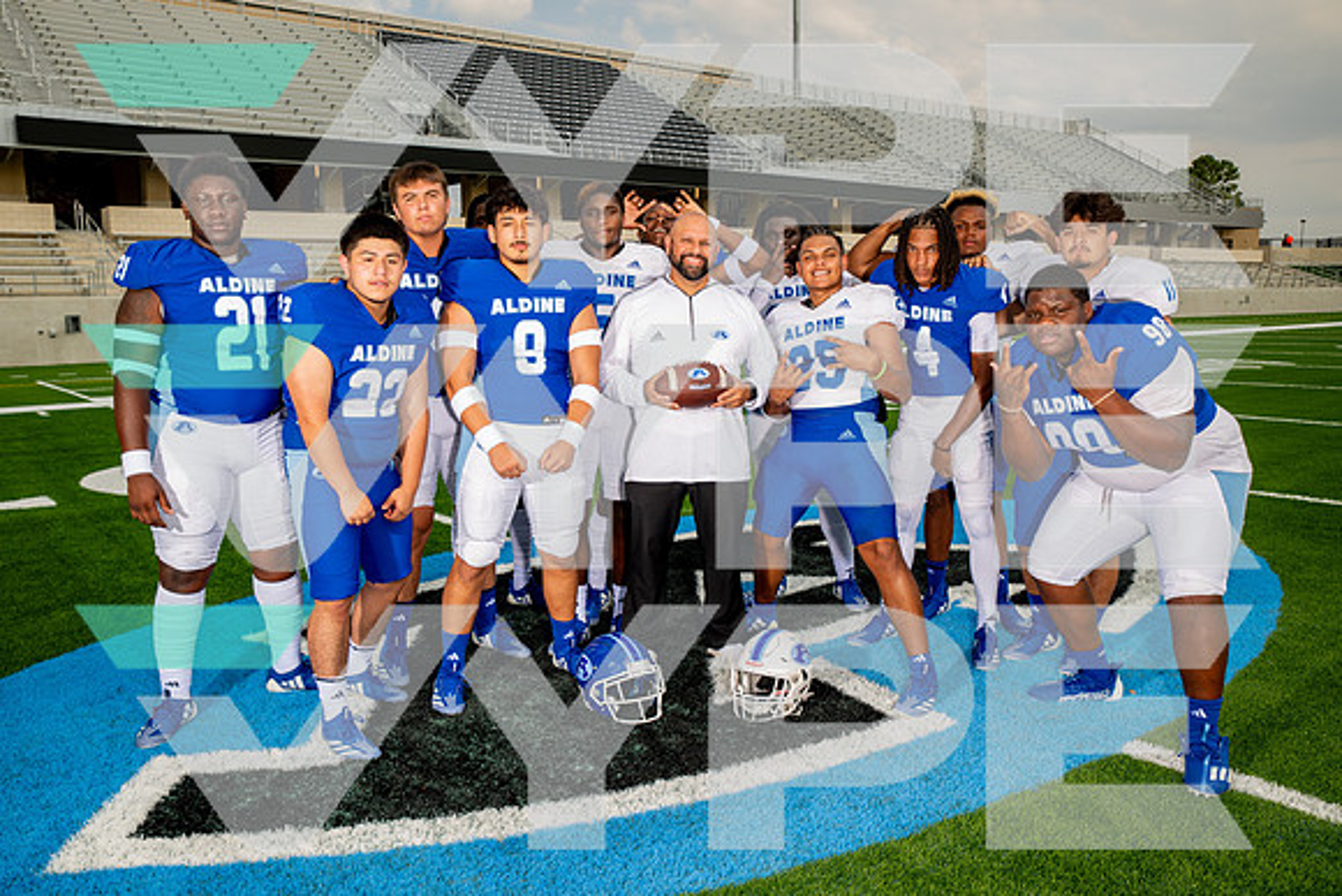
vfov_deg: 48.2
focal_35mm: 27
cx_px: 671
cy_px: 448
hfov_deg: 67.6
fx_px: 1002
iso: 100
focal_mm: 26
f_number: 7.1
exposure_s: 1/320
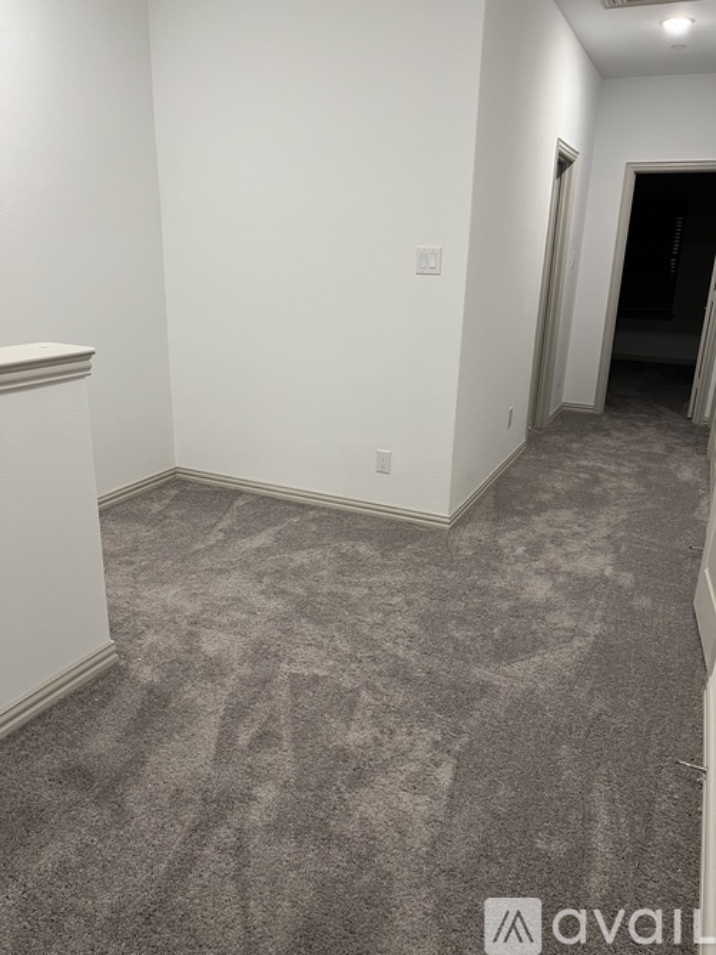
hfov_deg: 53.0
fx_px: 717
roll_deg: -1.6
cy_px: 478
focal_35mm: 26
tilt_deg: -17.1
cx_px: 358
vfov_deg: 67.3
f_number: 1.5
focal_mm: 5.7
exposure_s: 1/60
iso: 100
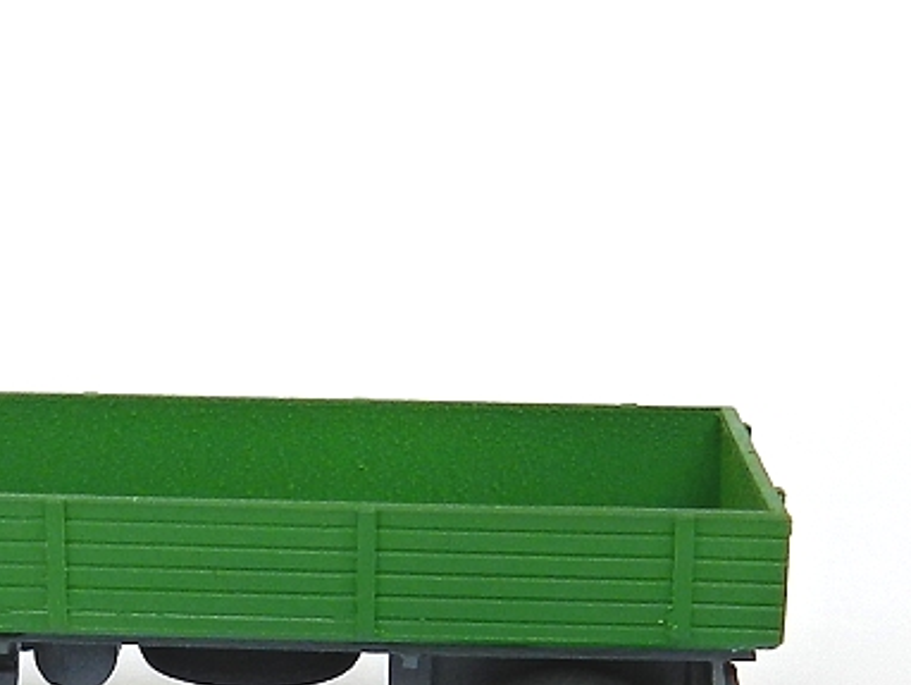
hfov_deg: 28.3
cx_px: 172
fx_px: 1764
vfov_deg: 21.3
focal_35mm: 67
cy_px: 652
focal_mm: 5.6
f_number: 3.7
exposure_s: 1/100
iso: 160
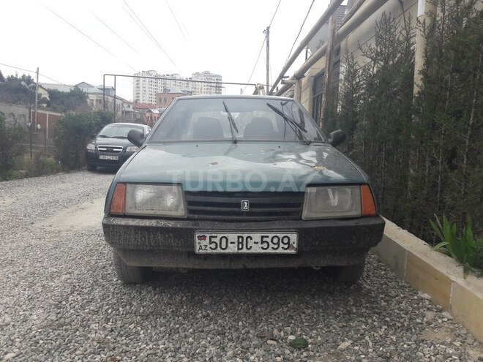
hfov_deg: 63.4
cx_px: 242
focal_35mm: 28
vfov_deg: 49.7
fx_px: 391
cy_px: 181
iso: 40
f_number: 1.9
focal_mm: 3.7
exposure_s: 1/907
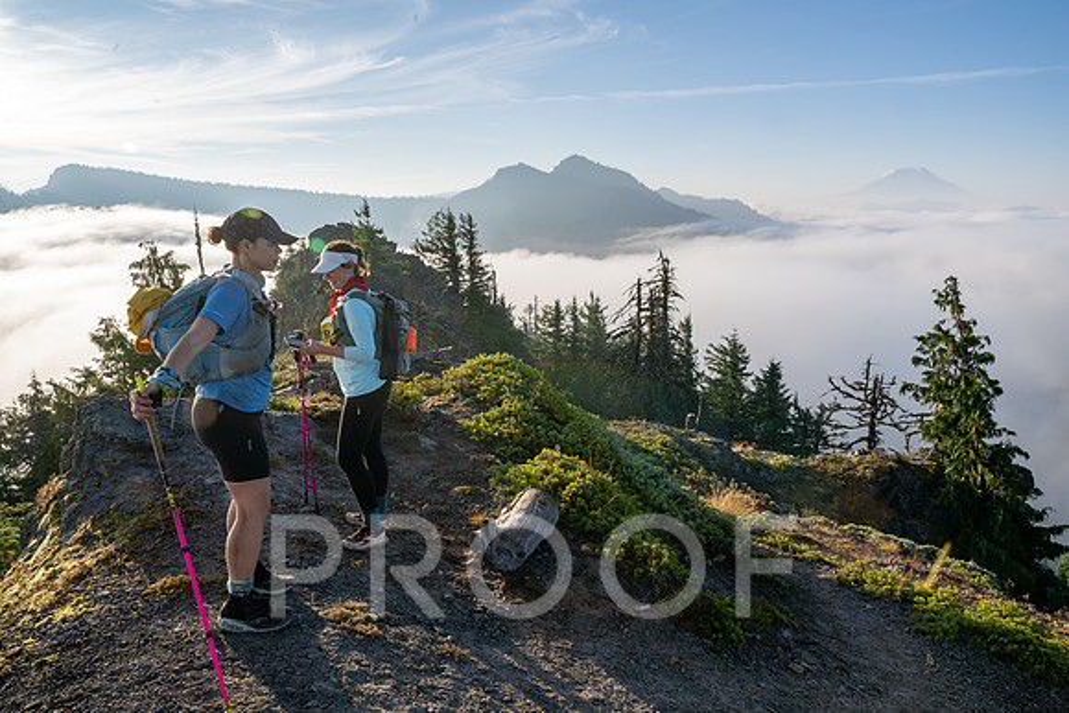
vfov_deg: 53.2
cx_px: 534
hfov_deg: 73.7
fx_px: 713
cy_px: 356
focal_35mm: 24
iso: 400
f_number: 16
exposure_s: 1/200
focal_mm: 24
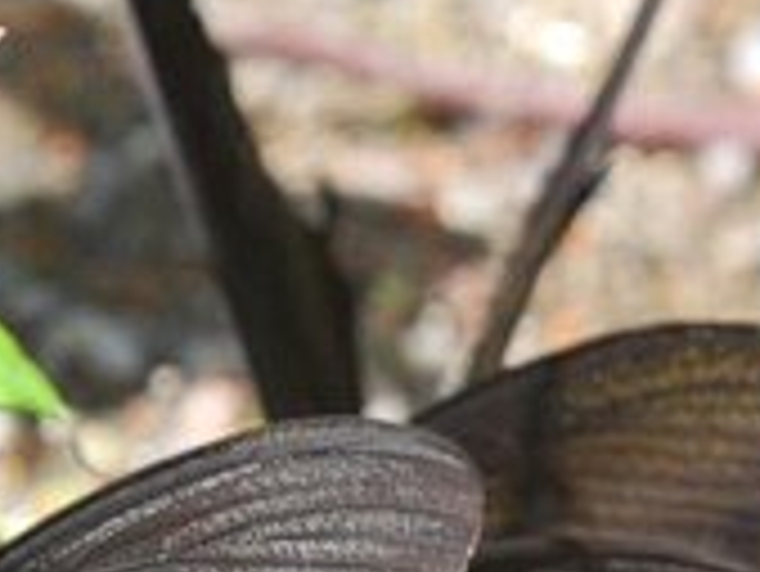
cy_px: 651
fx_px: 22125
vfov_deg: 1.5
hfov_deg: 2.0
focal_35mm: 1007
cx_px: 252
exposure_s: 1/125
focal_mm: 230
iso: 800
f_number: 13
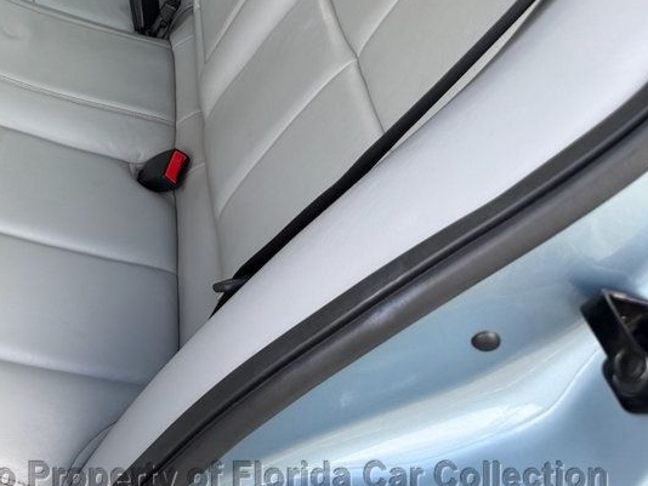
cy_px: 52
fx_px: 861
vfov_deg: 30.2
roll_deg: -1.0
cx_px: 50
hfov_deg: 38.1
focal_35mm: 46
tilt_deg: -31.3
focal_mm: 6.76
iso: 64
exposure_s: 1/226
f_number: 1.78
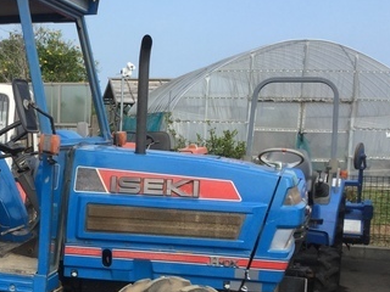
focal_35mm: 62
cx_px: 37
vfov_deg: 23.5
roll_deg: -1.5
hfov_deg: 29.8
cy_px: 207
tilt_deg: -9.0
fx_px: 699
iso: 25
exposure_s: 1/831
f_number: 2.4
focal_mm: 3.3
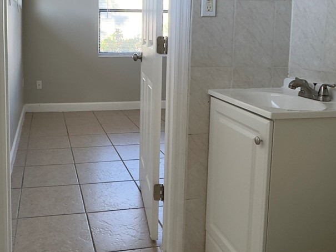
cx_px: 111
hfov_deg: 49.2
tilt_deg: -6.1
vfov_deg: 37.8
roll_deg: -0.5
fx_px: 359
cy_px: 67
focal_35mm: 37
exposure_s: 1/120
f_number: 2.2
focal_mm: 2.22
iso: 80
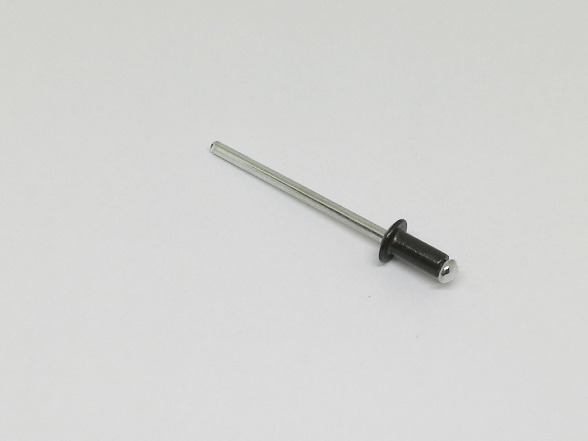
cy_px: 220
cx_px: 294
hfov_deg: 21.8
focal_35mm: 90
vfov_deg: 16.4
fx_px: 1529
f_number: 2.2
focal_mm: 4.5
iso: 64
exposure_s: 1/100
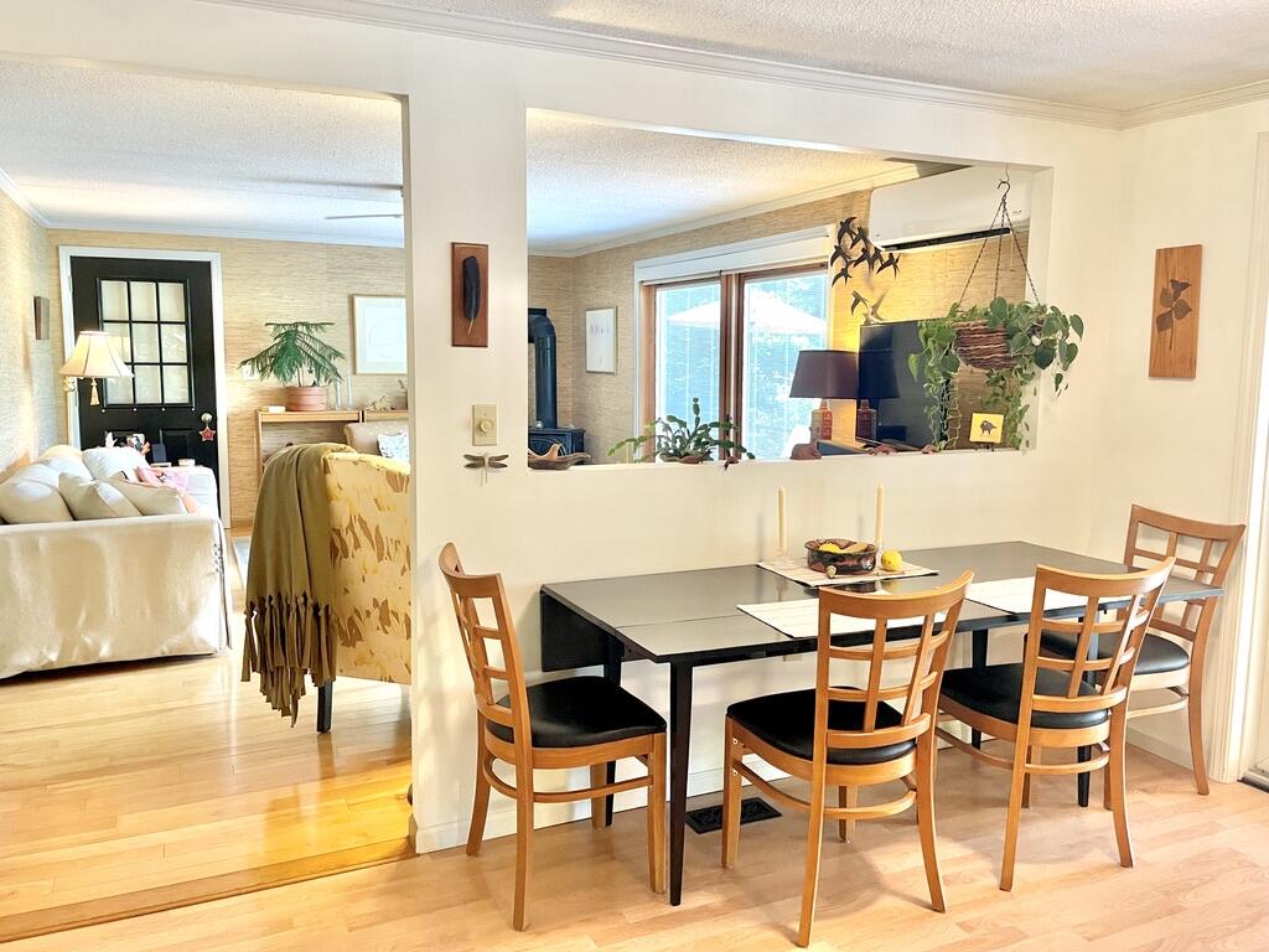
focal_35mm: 26
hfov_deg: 67.3
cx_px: 634
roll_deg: -2.2
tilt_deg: -5.8
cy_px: 476
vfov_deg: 53.1
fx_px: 953
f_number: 1.6
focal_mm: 4.2
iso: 160
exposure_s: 1/60
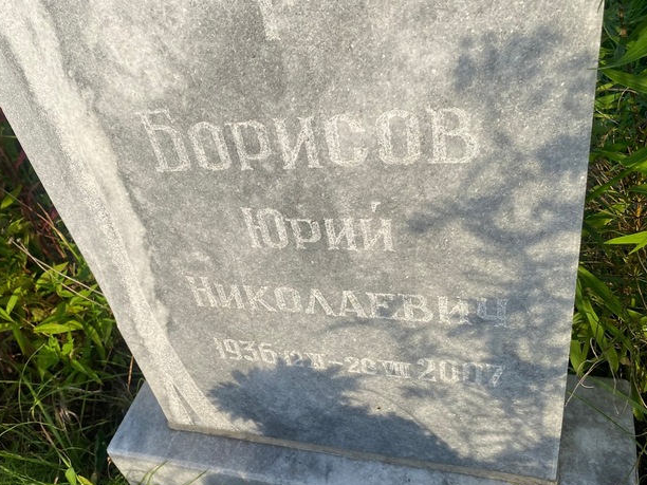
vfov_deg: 41.7
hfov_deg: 53.7
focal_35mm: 34
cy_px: 266
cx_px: 265
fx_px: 635
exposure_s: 1/1346
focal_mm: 4.25
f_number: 1.8
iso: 32
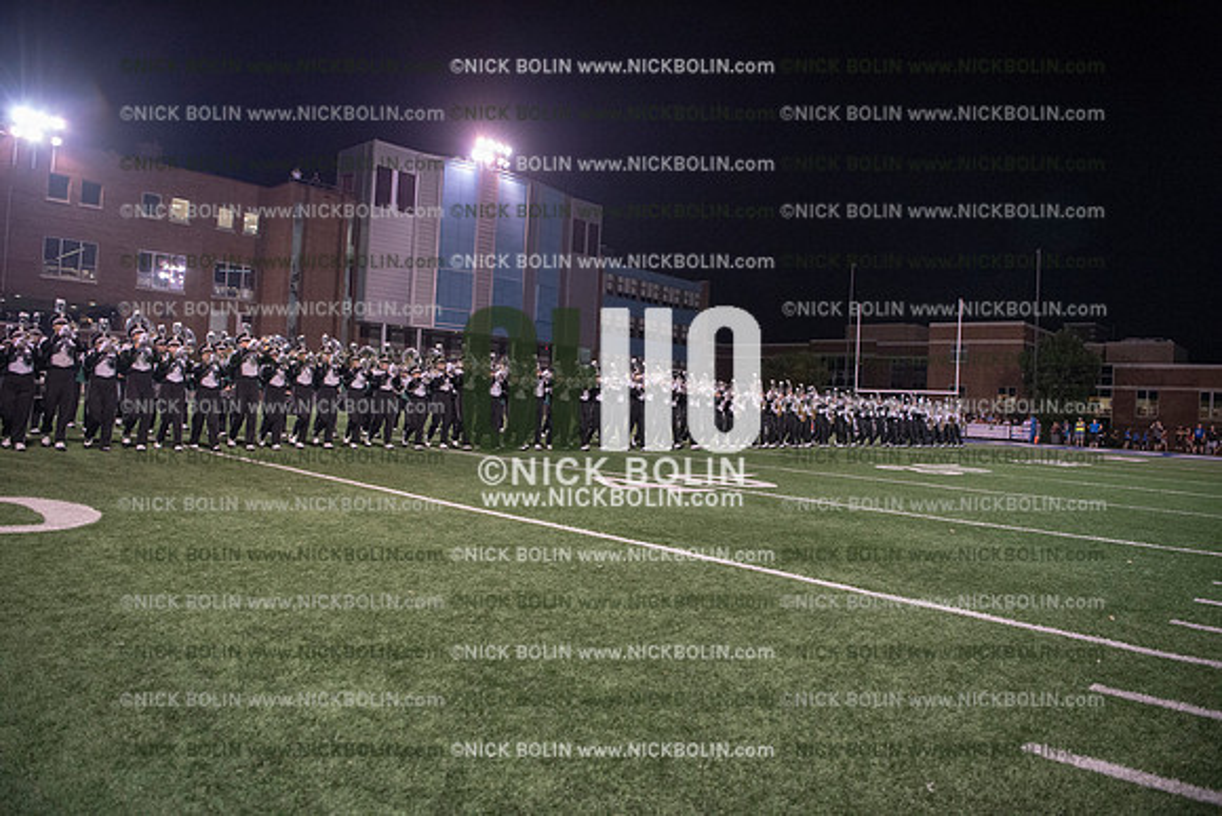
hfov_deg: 73.7
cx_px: 611
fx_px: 815
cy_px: 408
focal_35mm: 24
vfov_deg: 53.2
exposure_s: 1/500
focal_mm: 24
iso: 3200
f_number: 3.2
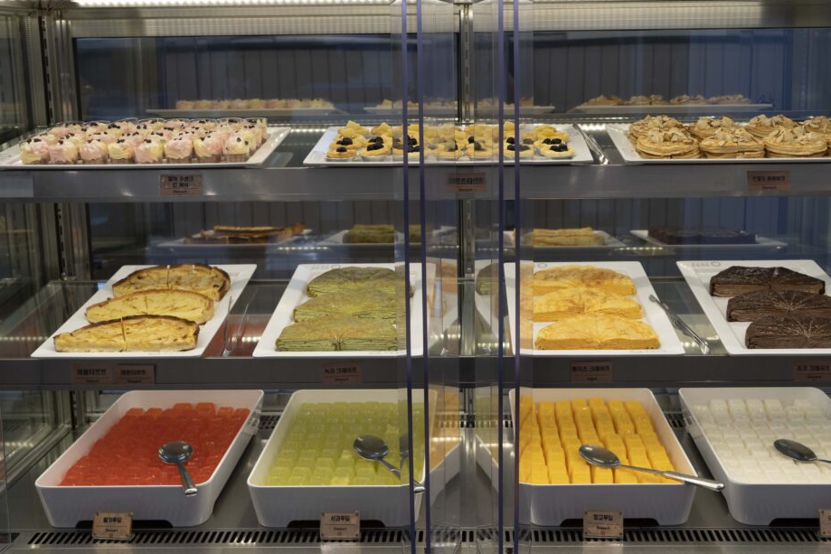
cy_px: 263
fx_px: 900
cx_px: 459
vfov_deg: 34.2
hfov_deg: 49.5
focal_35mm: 39
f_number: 5
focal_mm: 35
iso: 320
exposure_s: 1/160
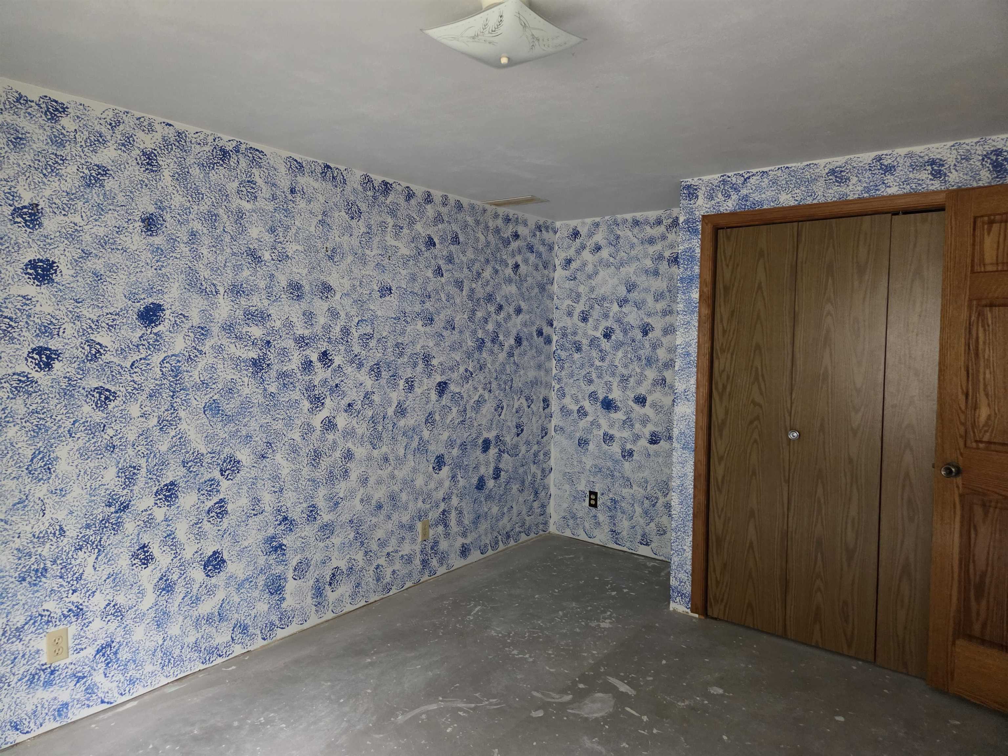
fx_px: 670
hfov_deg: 73.9
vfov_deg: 58.9
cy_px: 378
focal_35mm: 23
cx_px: 504
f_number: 1.8
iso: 1250
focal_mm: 5.4
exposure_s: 1/60
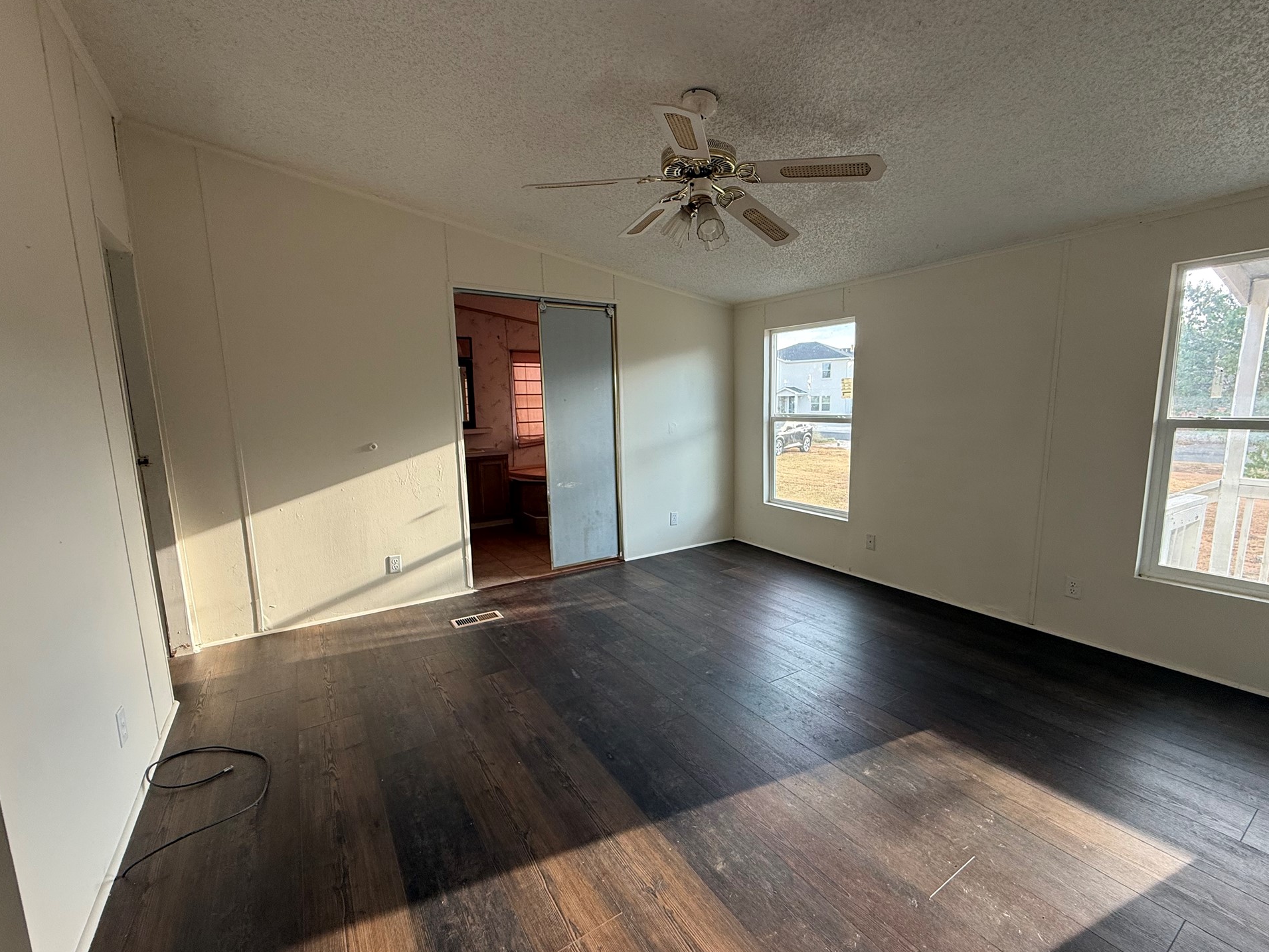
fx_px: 550
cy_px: 481
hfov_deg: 98.1
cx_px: 655
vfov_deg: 81.8
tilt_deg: -8.3
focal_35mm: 15
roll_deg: +0.9
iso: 100
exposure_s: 1/99
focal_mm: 2.22
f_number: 2.2
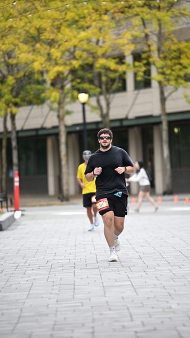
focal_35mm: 211
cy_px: 169
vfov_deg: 10.2
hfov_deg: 5.8
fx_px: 1890
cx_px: 112
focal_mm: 200
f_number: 2.8
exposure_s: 1/2000
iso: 640
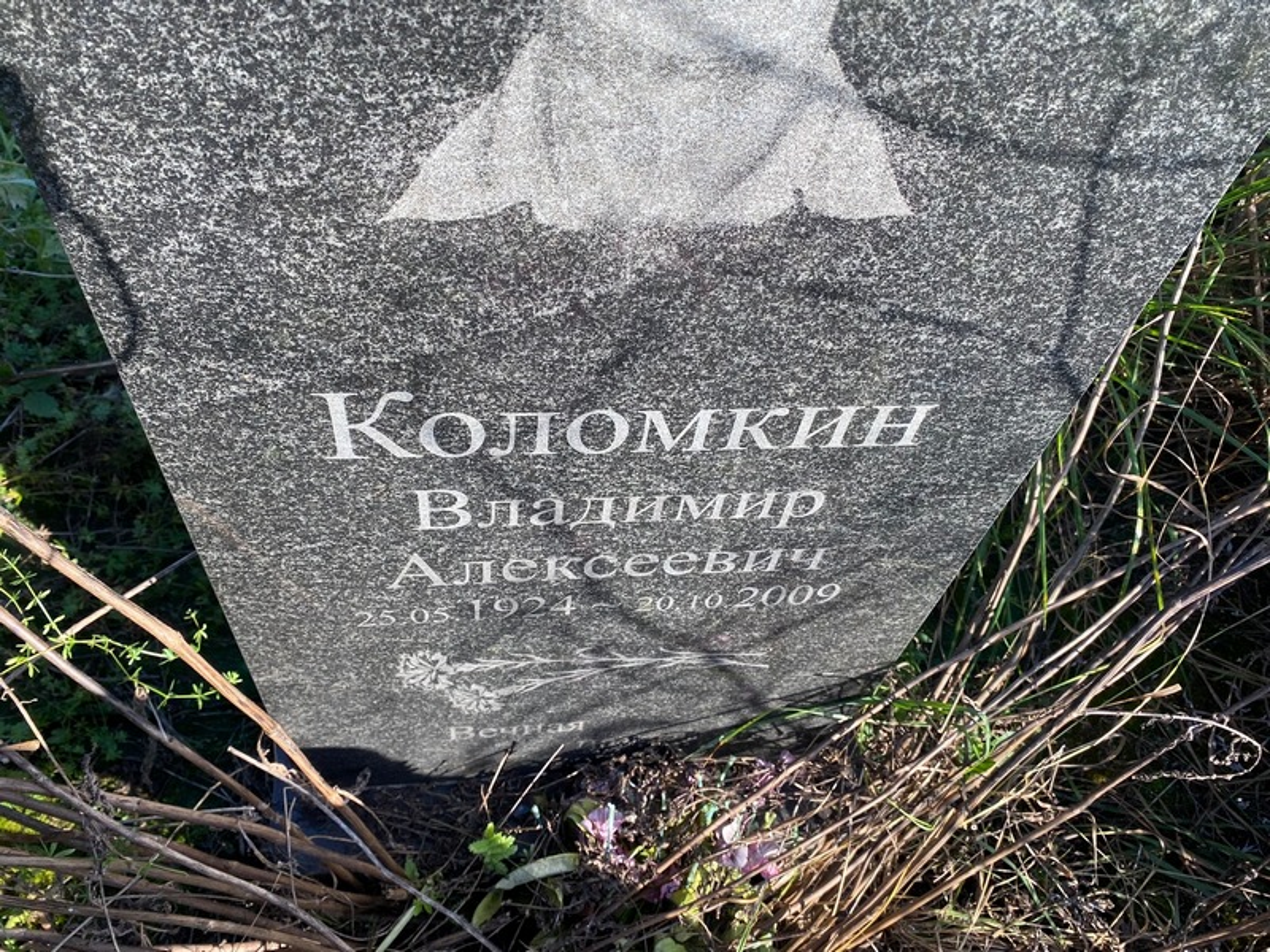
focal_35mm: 26
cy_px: 476
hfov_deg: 67.3
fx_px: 954
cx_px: 635
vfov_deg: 53.1
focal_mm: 4.25
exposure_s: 1/447
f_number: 1.8
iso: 32
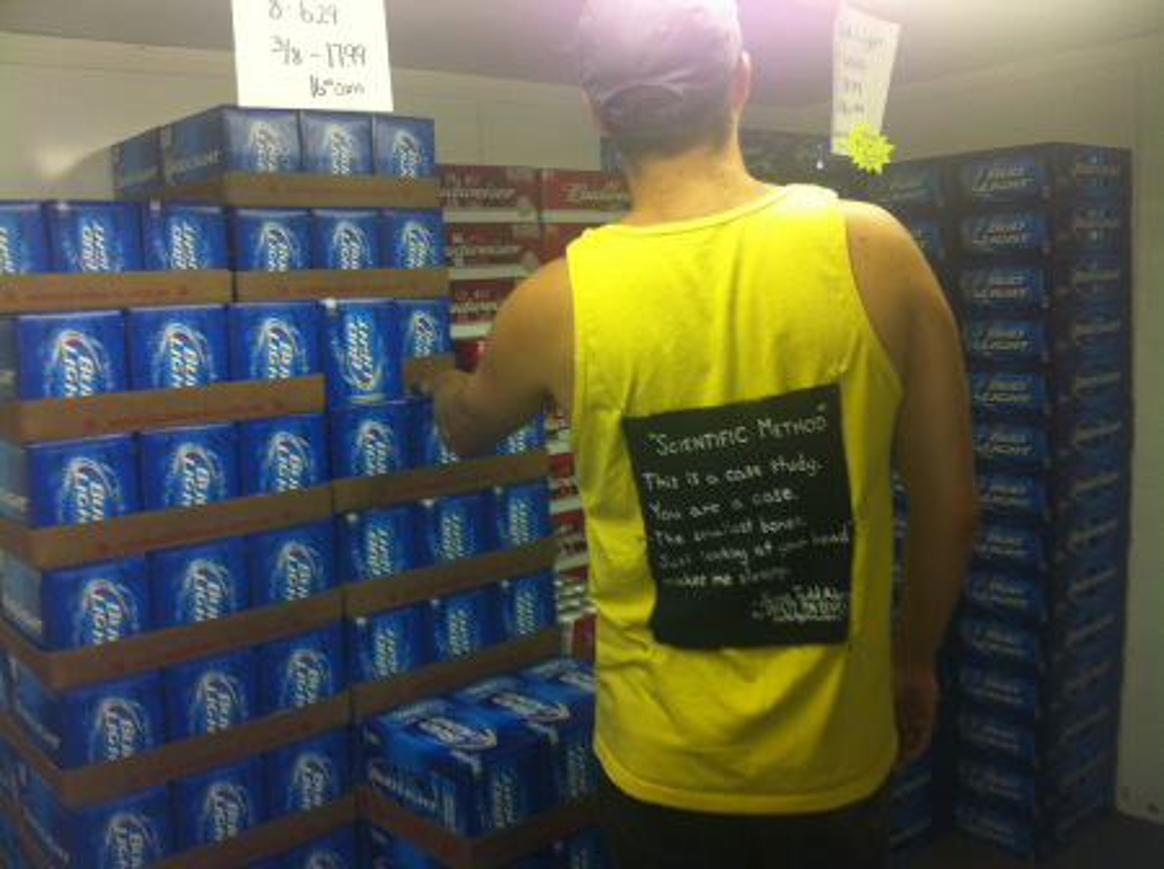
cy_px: 434
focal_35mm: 35
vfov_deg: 40.6
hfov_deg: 52.7
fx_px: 1175
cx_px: 582
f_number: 2.8
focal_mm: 3.85
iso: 80
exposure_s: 1/30
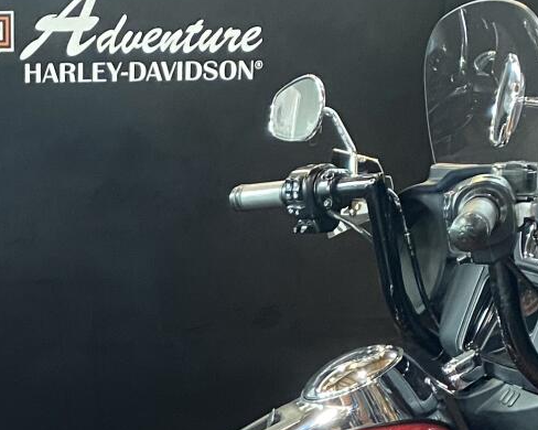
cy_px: 723
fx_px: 1655
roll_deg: +0.8
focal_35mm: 104
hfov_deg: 18.0
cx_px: -12
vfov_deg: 13.6
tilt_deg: -20.3
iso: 250
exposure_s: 1/60
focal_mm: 4.25
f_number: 1.8
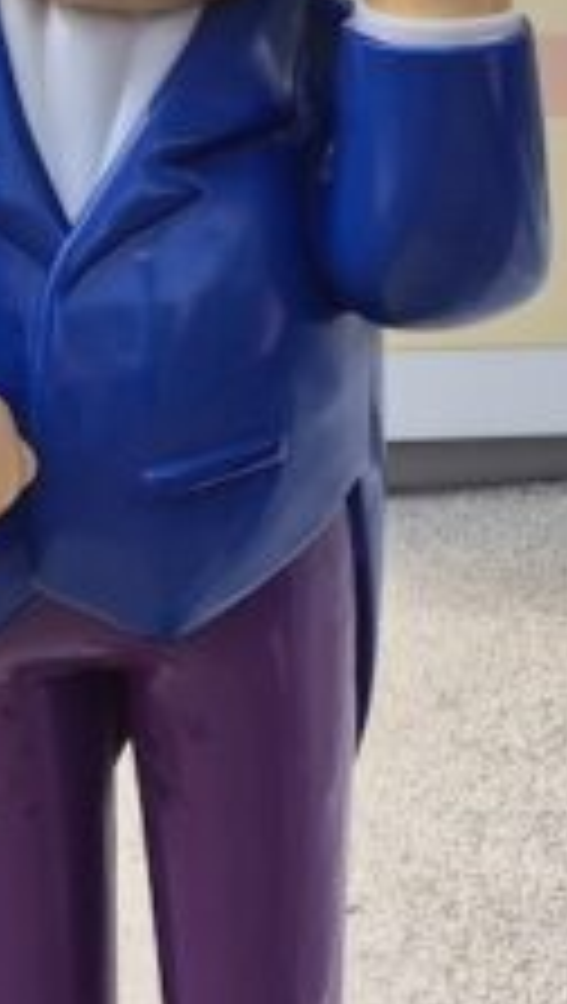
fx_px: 3063
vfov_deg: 18.2
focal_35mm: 115
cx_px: 1593
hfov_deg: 9.0
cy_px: 9
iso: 25
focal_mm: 5.4
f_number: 1.8
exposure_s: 1/664
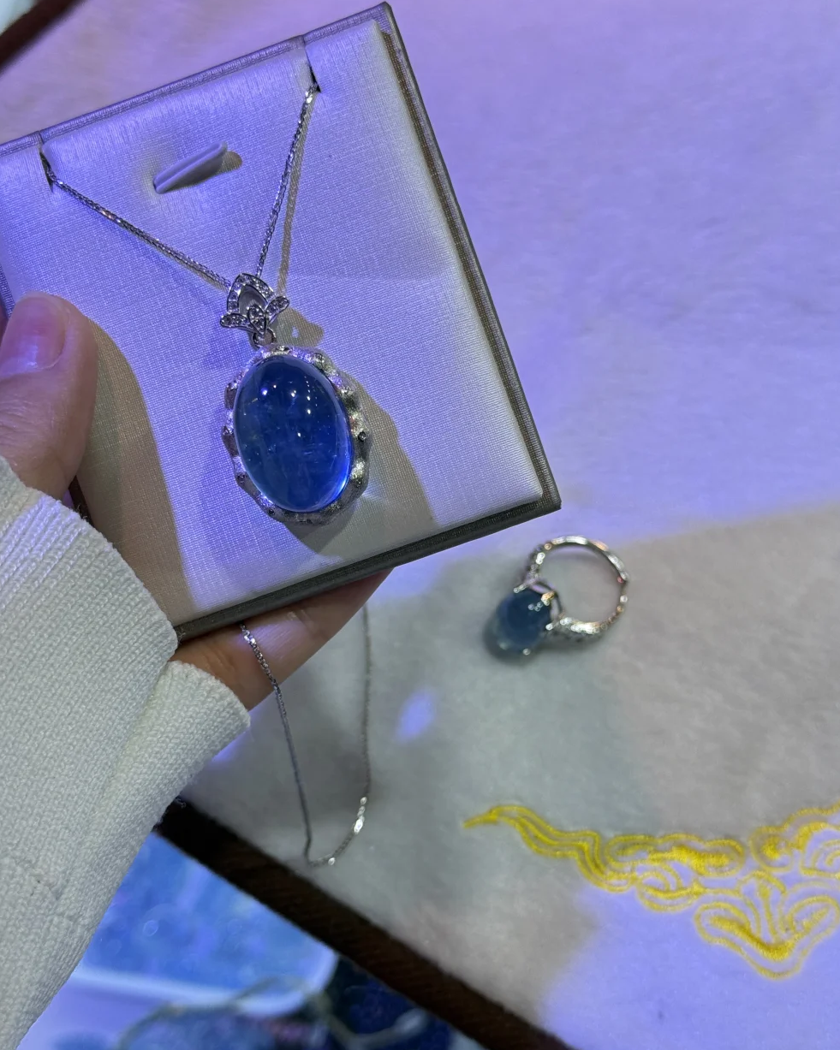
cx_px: 434
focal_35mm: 55
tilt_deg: -58.3
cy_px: 518
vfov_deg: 34.2
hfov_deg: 27.6
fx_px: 1710
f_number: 1.78
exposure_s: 1/469
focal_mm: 6.76
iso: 80
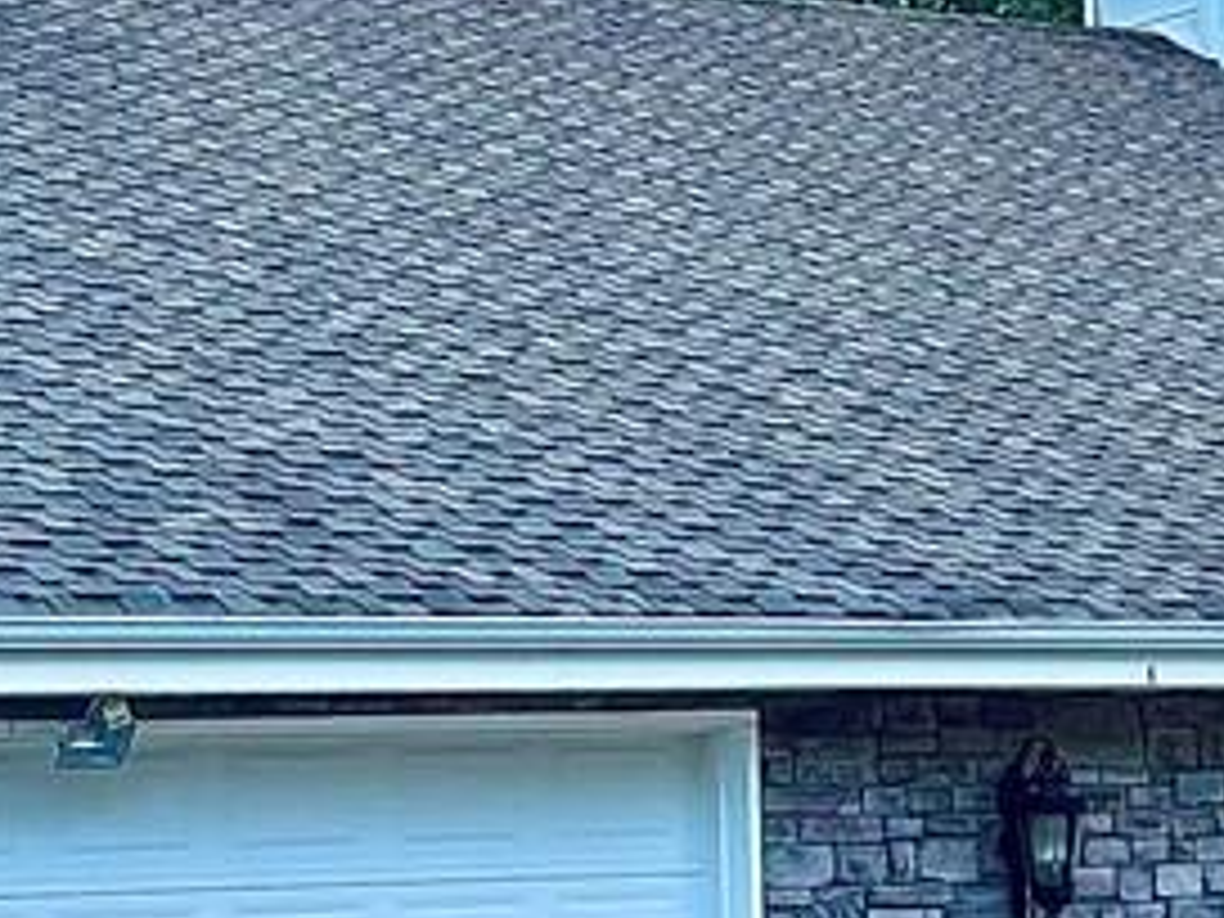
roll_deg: +2.3
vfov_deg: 9.6
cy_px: 63
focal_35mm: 153
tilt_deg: +9.2
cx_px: 909
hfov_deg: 12.9
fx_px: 5410
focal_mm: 5.96
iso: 50
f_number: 1.6
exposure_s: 1/475
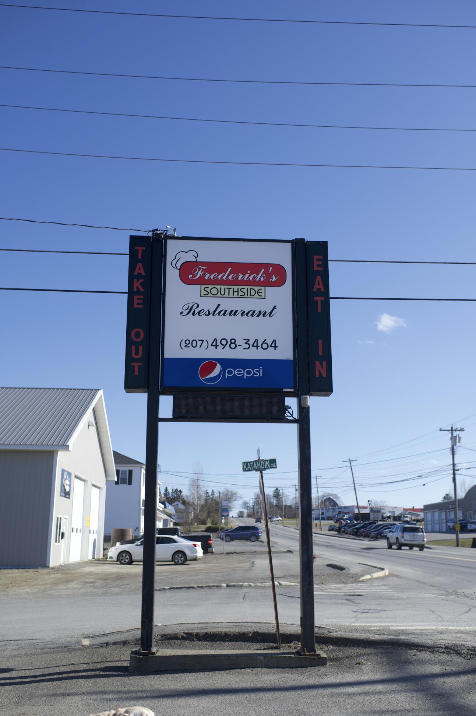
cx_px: 241
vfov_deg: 53.2
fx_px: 715
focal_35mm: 36
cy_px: 359
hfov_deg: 36.8
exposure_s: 1/1250
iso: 100
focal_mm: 35
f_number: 3.5
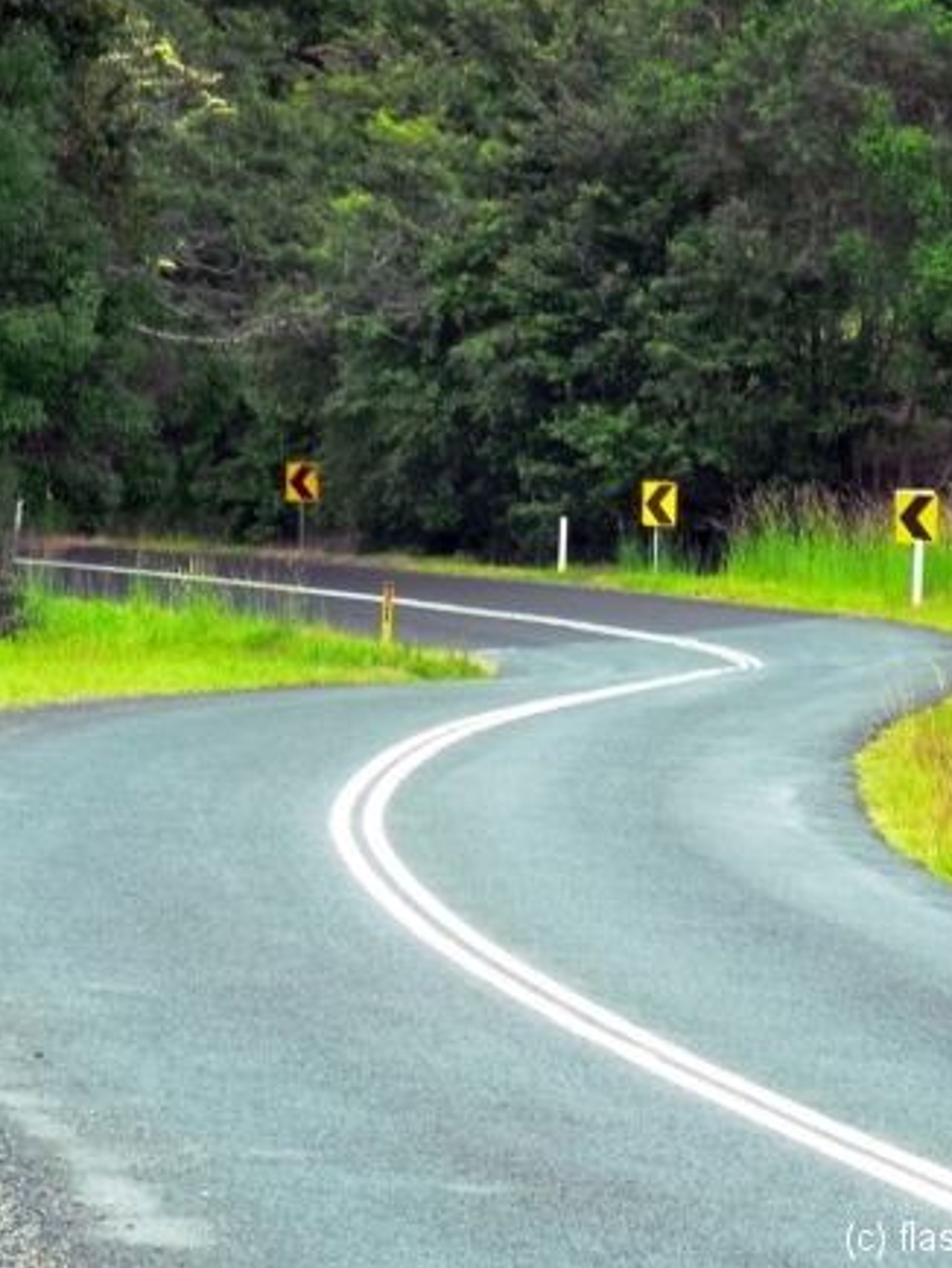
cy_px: 339
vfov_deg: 9.8
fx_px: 7400
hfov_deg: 7.4
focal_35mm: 202
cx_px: 558
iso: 400
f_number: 4.5
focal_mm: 22.5
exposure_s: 1/80
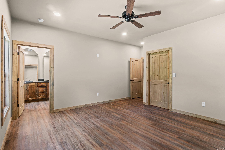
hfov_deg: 90.0
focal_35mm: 18
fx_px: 112
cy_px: 75
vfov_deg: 67.4
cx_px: 112
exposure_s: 1.6
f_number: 9
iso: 250
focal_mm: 12
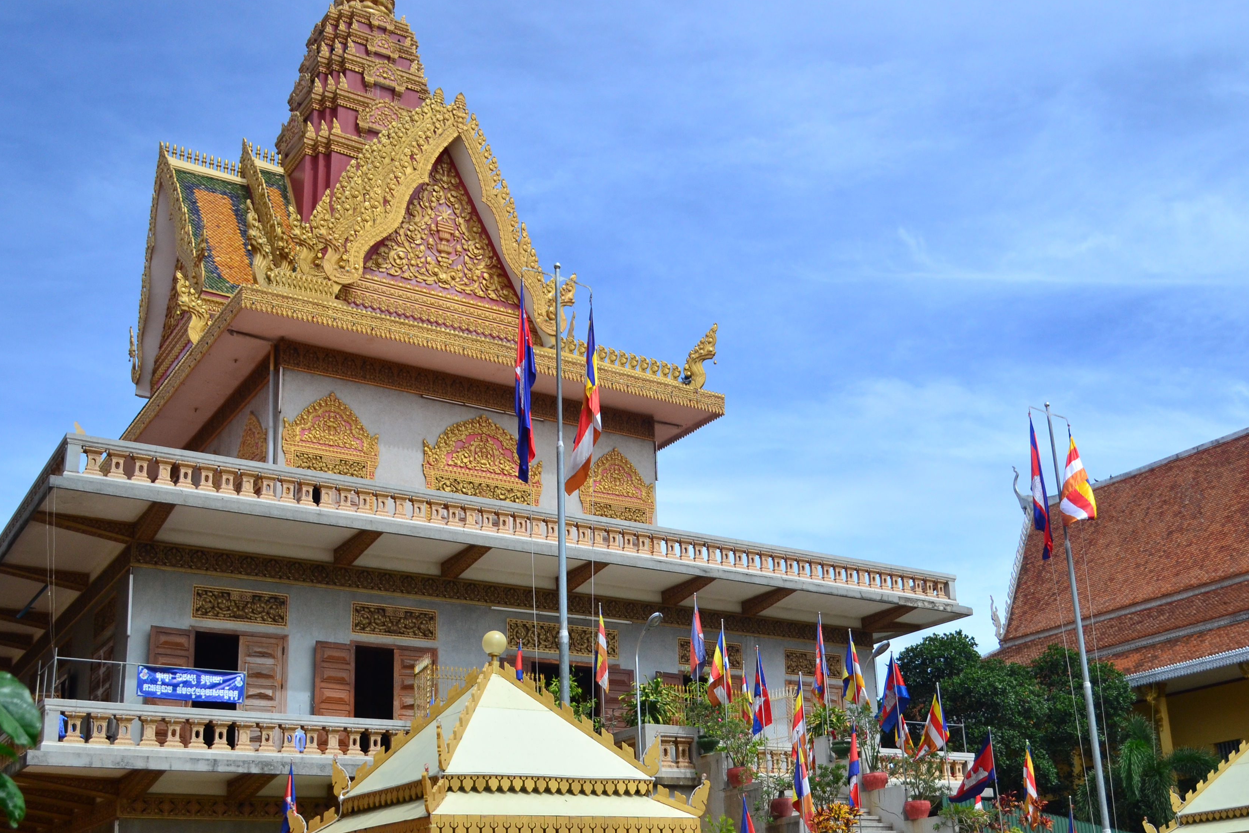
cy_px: 512
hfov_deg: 51.7
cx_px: 711
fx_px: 1284
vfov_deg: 35.8
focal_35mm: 37
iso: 400
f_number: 3.5
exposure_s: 1/3200
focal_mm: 18
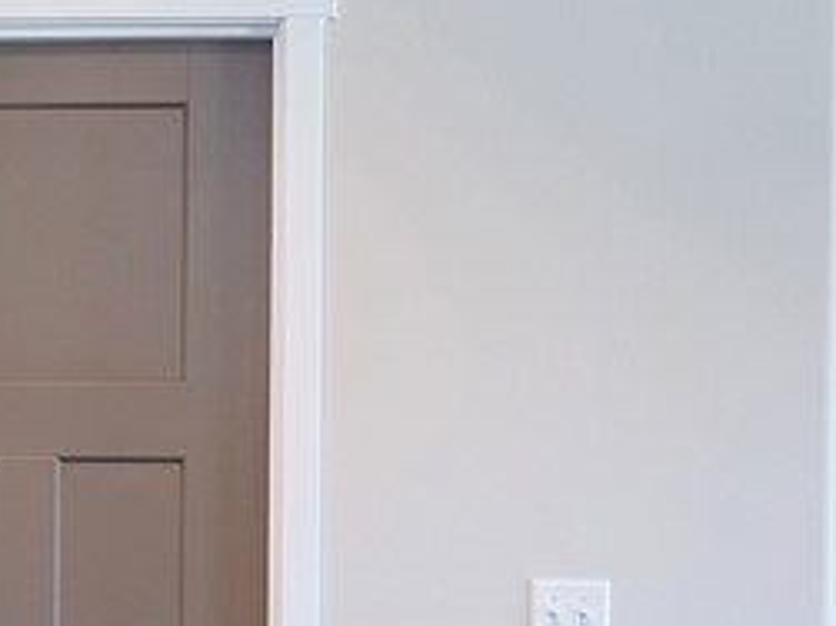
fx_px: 2510
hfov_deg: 18.6
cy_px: 518
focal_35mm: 104
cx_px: 78
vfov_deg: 14.1
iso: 200
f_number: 5.6
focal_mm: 16
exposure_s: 1/10
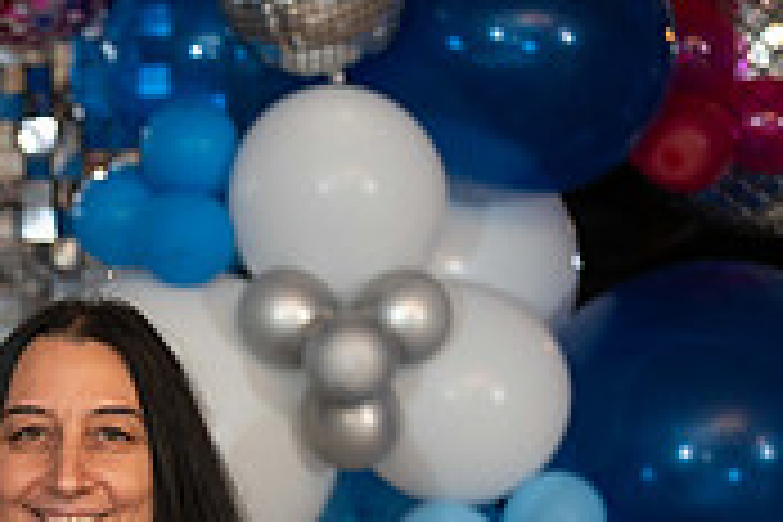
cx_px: -414
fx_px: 7634
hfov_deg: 5.8
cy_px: 650
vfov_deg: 3.9
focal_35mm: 351
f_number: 2.8
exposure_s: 1/125
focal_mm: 105
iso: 800
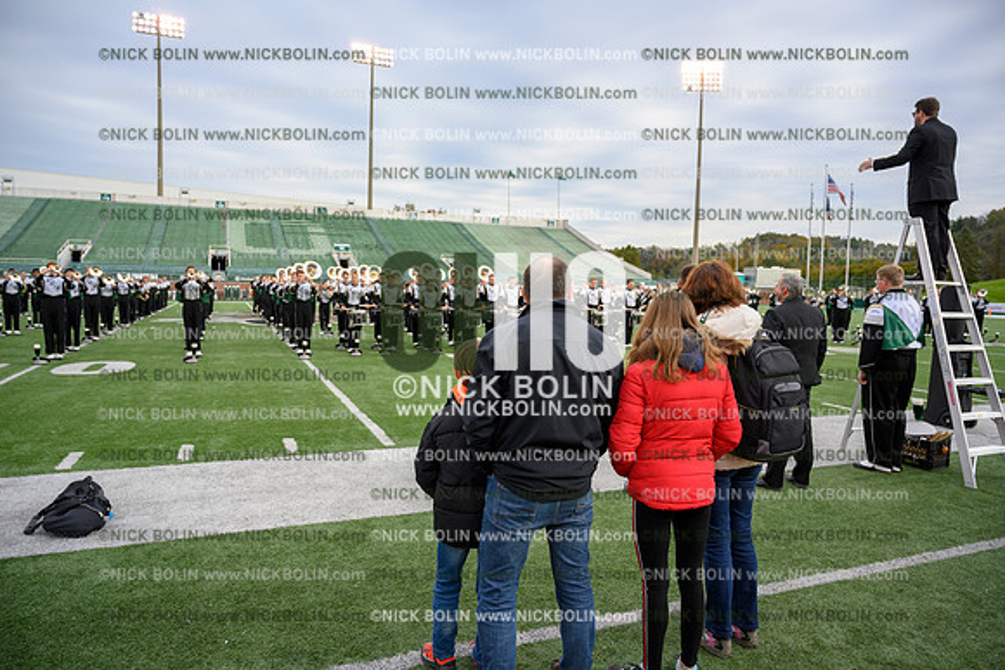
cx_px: 502
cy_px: 335
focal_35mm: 24
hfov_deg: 73.7
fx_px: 670
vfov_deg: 53.2
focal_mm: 24
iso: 125
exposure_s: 1/320
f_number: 4
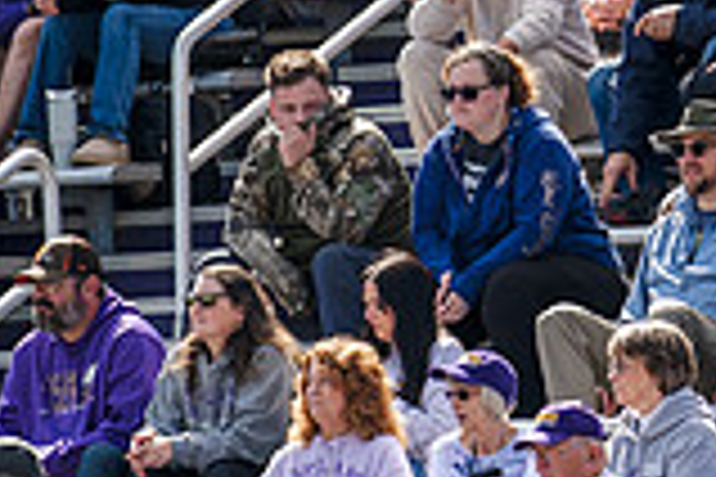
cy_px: 160
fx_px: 21757
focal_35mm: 1094
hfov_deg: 1.9
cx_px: 788
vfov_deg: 1.3
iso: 250
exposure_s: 1/2000
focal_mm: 300
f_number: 3.5
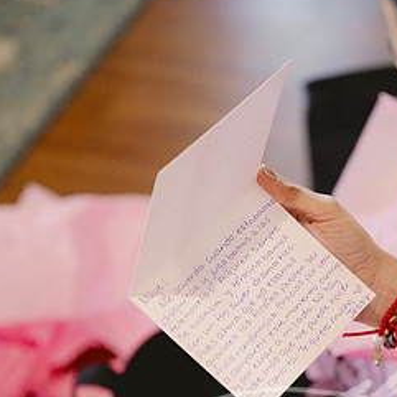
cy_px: 267
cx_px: 339
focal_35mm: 143
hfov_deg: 12.1
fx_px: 1855
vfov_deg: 12.2
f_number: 2.8
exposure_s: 1/400
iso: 2000
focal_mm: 70
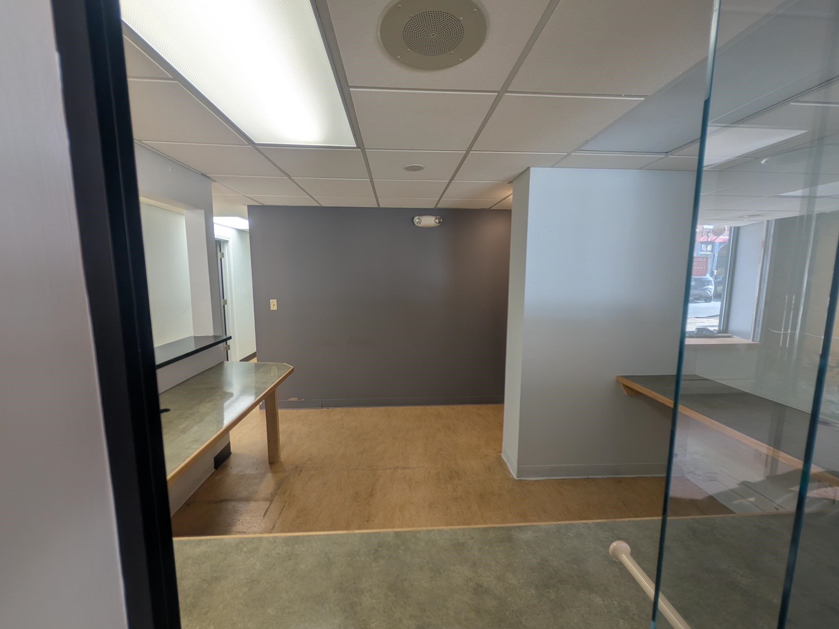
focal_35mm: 12
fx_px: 291
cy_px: 314
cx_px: 420
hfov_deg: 110.5
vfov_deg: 94.5
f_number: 1.7
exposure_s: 1/80.5
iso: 66
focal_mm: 2.02
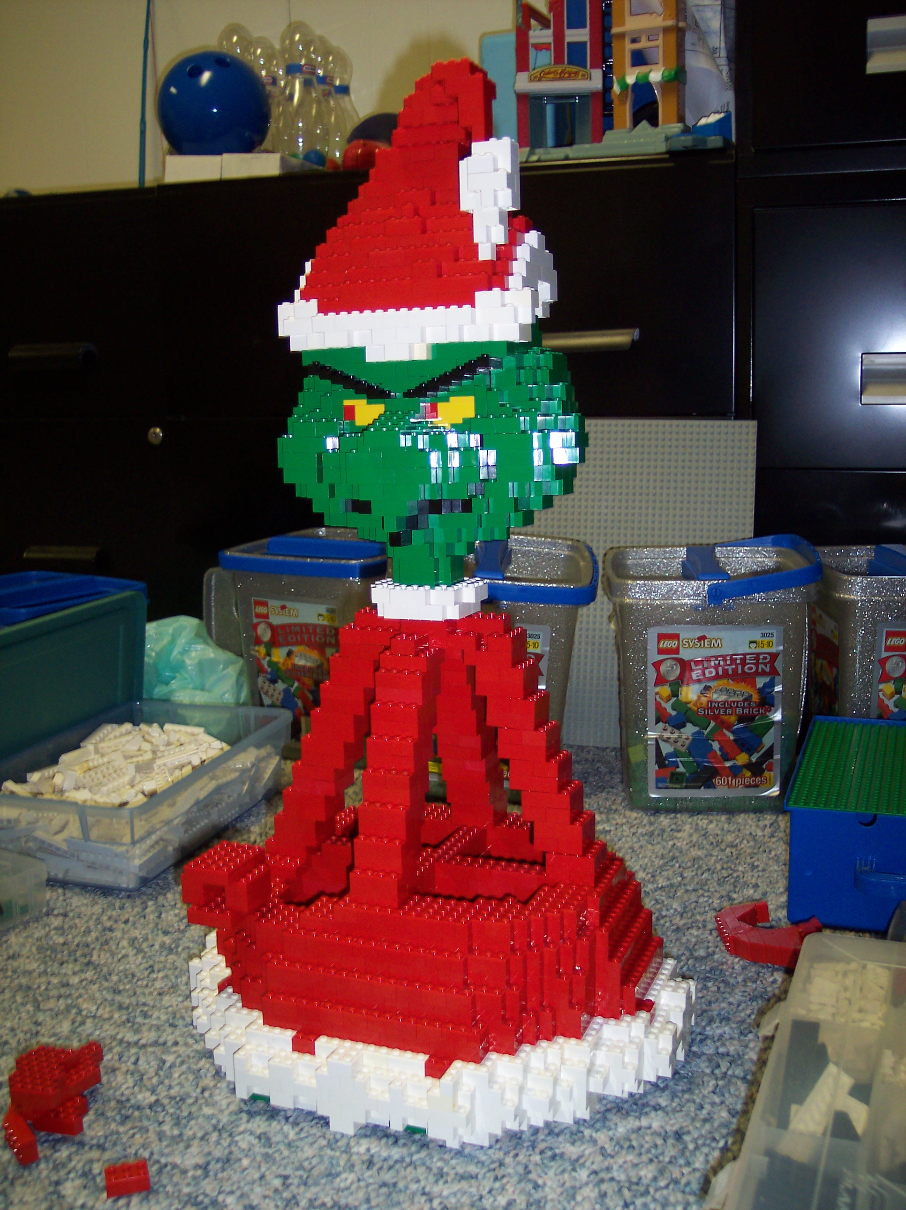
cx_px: 453
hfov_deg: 37.7
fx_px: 1327
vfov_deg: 49.0
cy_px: 605
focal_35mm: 38
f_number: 2.8
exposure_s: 1/30
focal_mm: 8
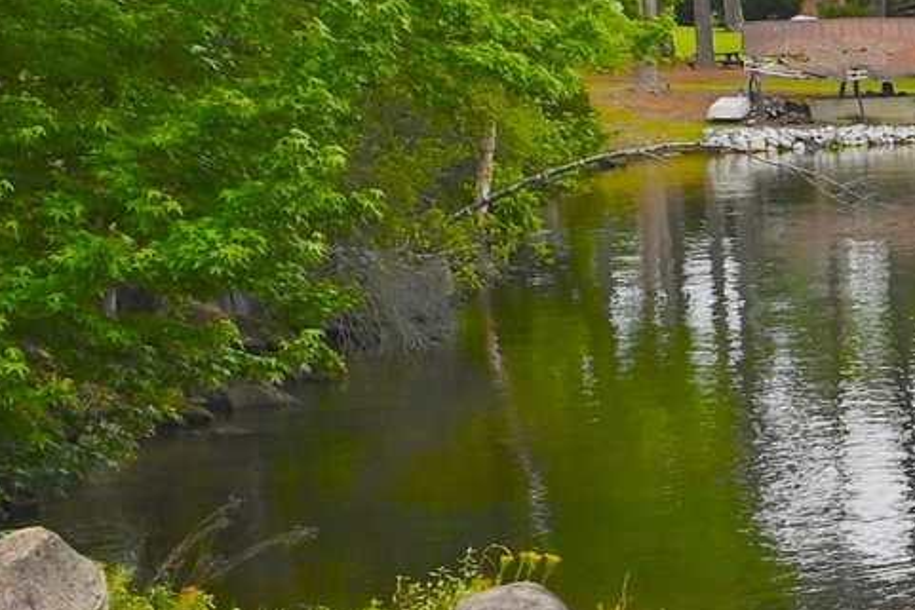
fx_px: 2924
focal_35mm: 115
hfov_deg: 15.3
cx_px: 1659
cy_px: 319
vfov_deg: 11.9
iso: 100
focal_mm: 12
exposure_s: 1/320
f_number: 6.3
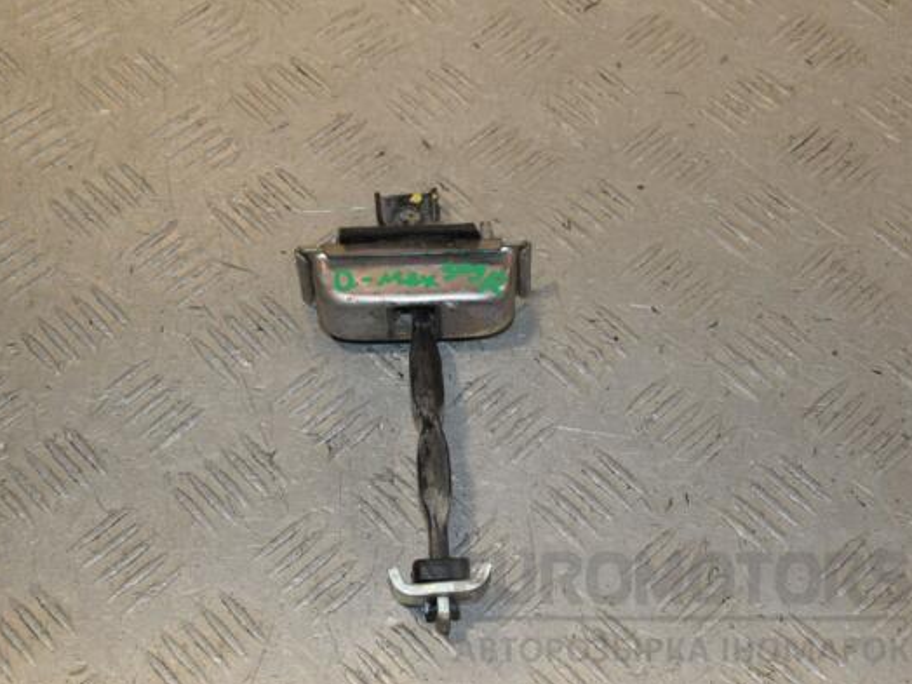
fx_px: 1739
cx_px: 421
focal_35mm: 66
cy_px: 346
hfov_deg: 29.4
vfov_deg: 22.3
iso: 800
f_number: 9
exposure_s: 1/200
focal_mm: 40
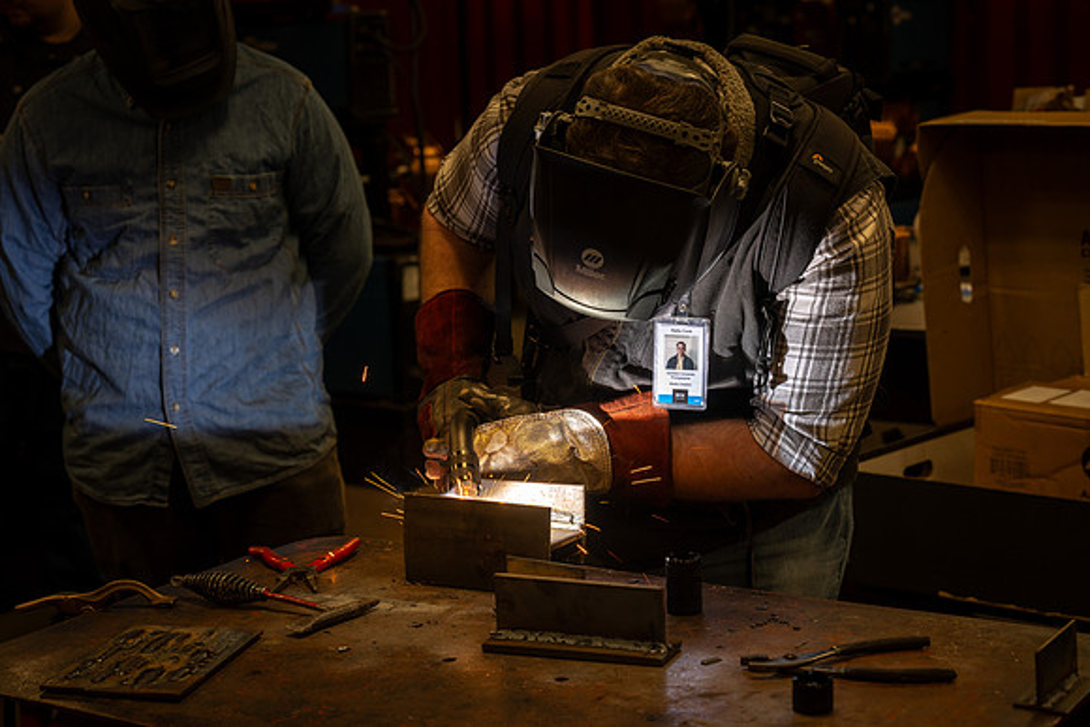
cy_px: 364
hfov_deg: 28.8
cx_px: 545
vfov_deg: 19.5
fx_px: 2120
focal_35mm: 70
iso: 64
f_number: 5.6
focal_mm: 70
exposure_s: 1/50
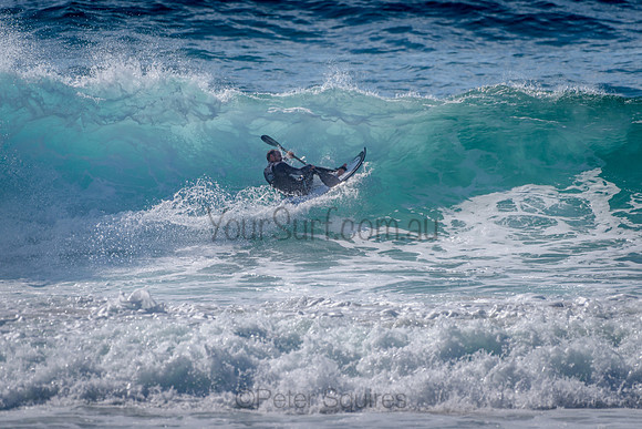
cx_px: 319
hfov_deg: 3.4
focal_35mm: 613
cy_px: 166
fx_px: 10937
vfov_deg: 2.2
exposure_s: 1/2000
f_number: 5.6
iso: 90
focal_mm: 500
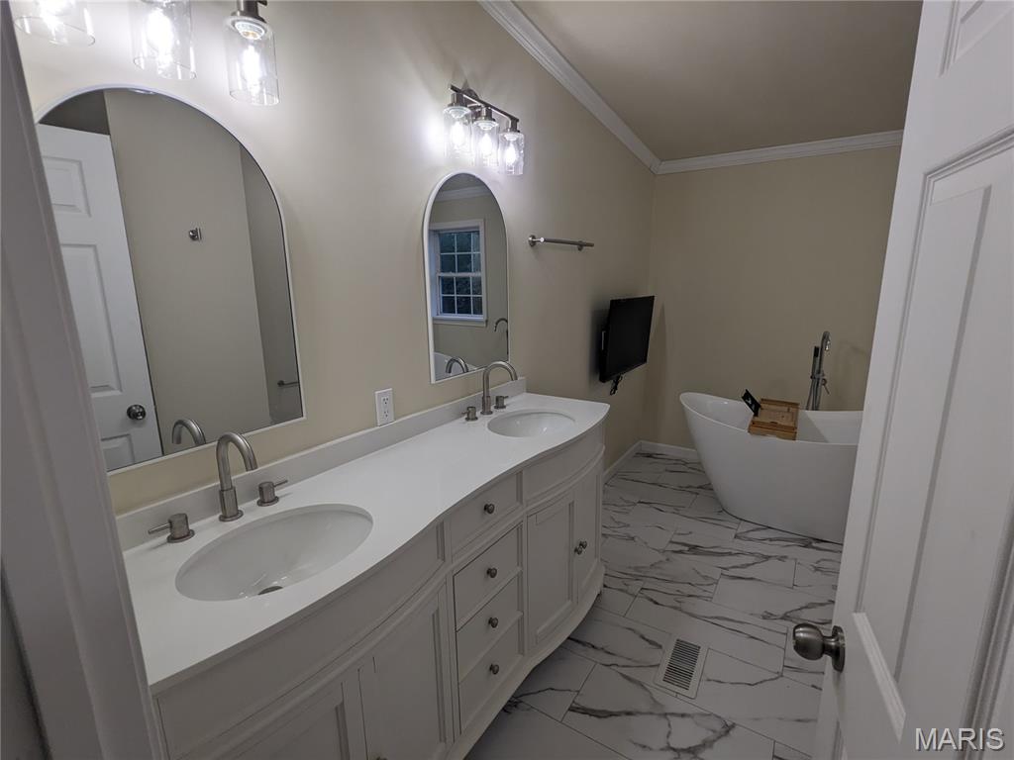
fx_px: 469
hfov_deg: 94.5
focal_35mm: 16
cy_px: 380
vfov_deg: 78.1
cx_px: 507
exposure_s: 1/120
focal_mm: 2.22
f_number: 2.2
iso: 38
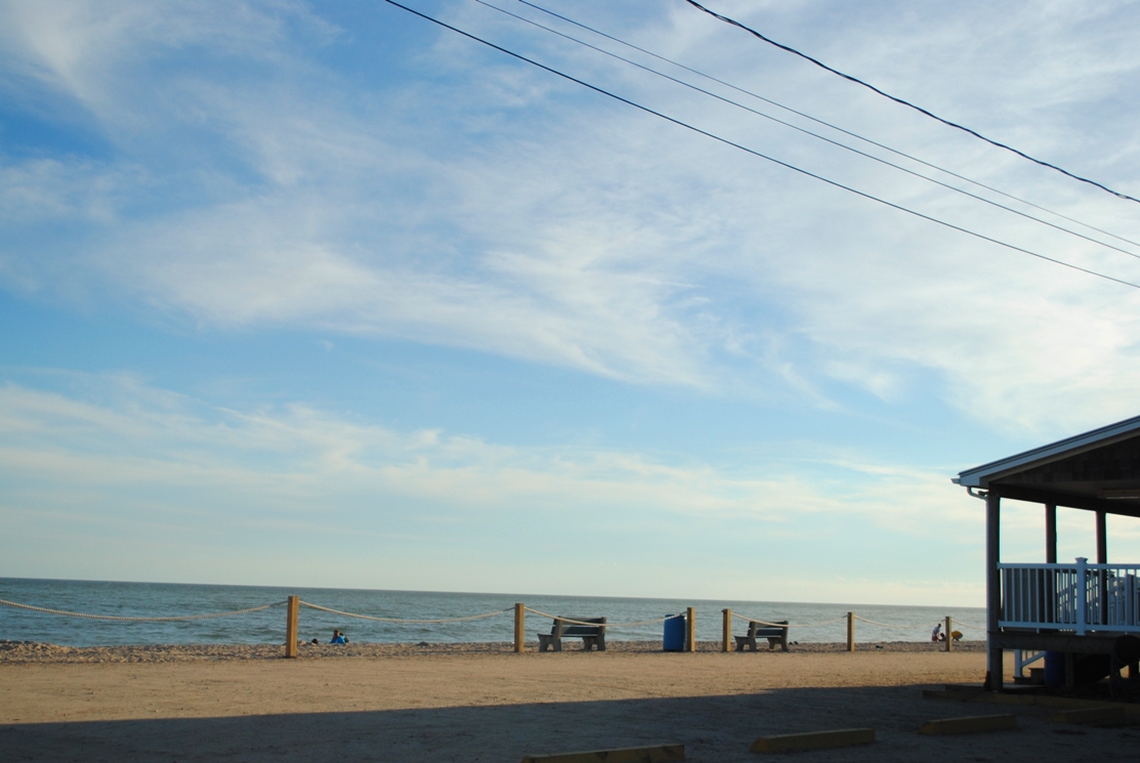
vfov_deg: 32.0
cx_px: 570
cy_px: 382
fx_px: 1332
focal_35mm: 42
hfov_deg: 46.3
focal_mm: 28
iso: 200
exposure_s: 1/1600
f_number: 4.5
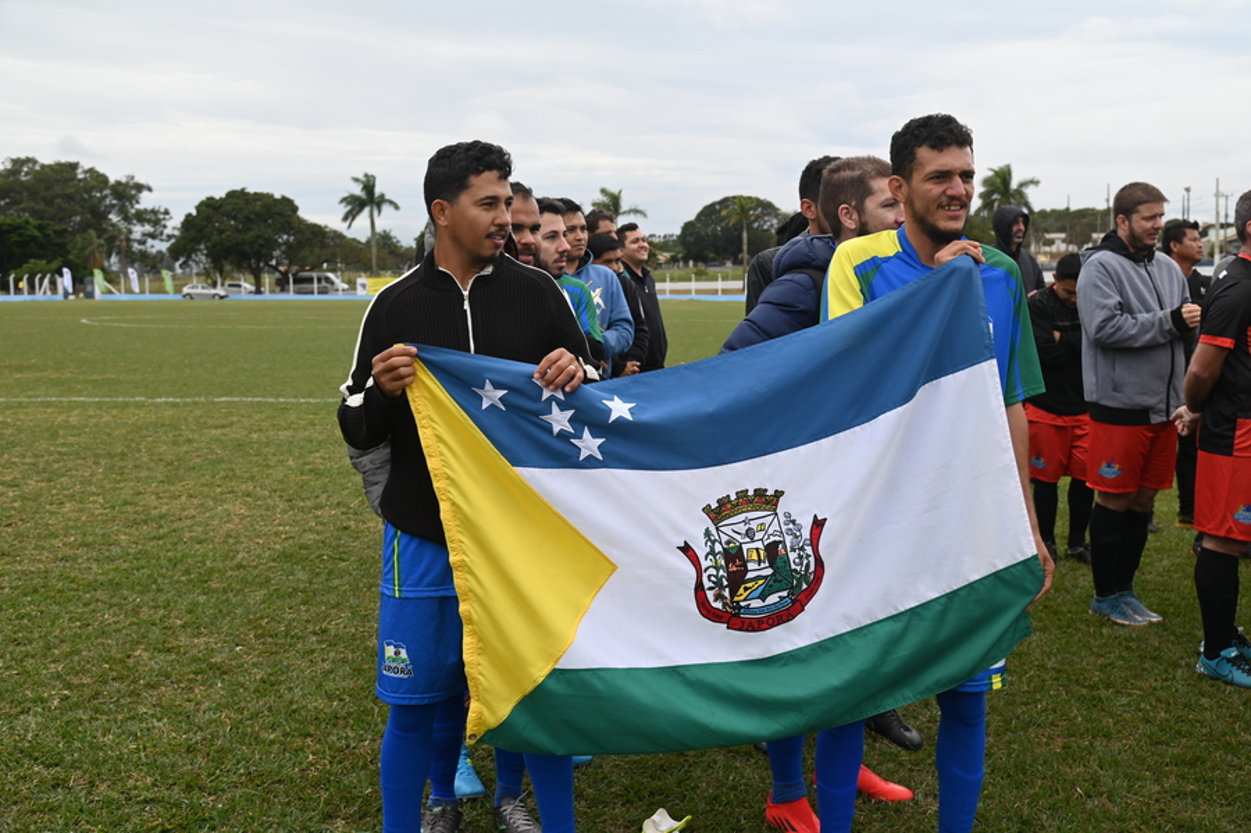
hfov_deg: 50.7
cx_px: 626
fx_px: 1320
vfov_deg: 35.0
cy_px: 416
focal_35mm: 38
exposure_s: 1/250
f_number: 5.6
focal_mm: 38
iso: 200
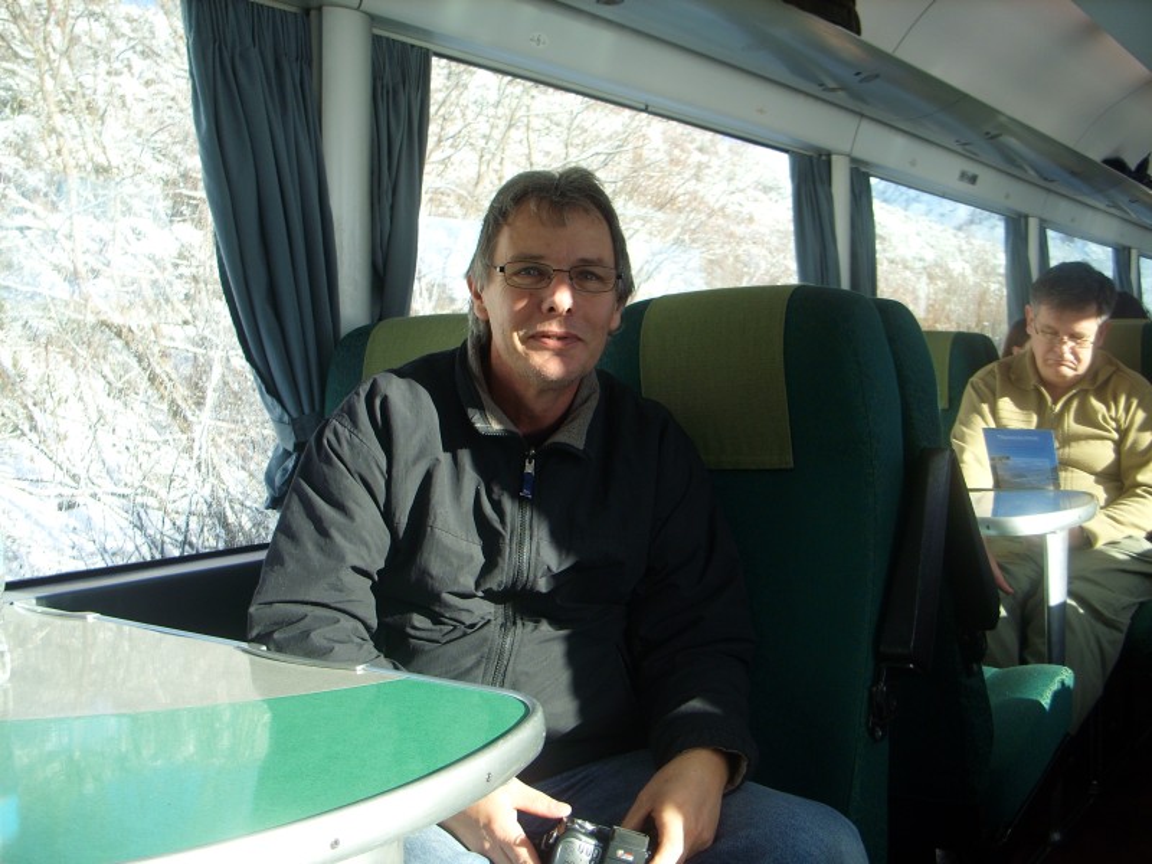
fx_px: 1265
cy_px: 432
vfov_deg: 37.7
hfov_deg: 49.0
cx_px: 576
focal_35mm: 38
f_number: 2.8
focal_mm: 7.8
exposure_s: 1/88
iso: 50
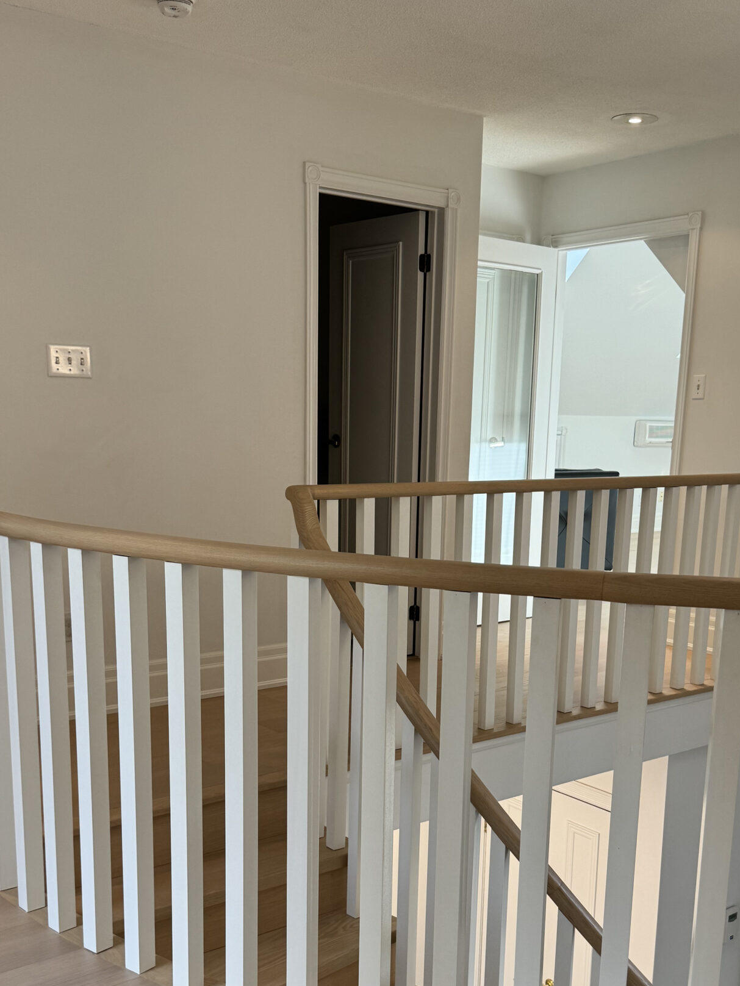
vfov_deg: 48.2
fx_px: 1083
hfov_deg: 37.7
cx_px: 400
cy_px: 655
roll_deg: -1.5
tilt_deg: -12.8
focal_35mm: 38
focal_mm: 6.76
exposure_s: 1/120
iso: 125
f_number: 1.78
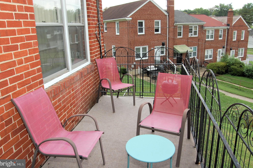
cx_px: 128
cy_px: 82
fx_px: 197
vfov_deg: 46.4
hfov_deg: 65.5
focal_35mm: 28
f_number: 8
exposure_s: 1/250
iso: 360
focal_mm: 18
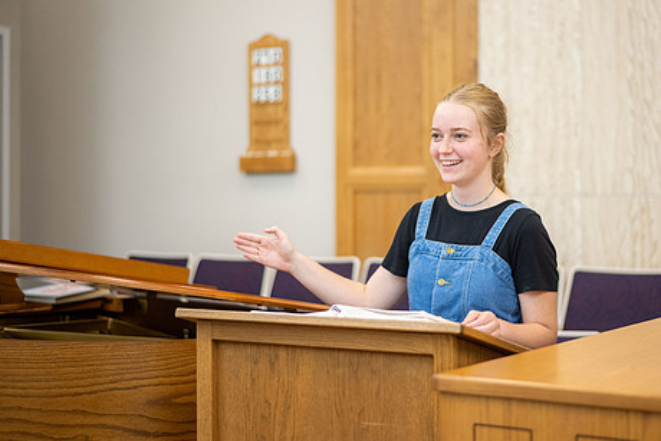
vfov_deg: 21.6
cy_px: 195
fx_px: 1157
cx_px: 398
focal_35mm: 63
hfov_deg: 31.8
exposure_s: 1/400
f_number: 1.8
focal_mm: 50
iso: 1600
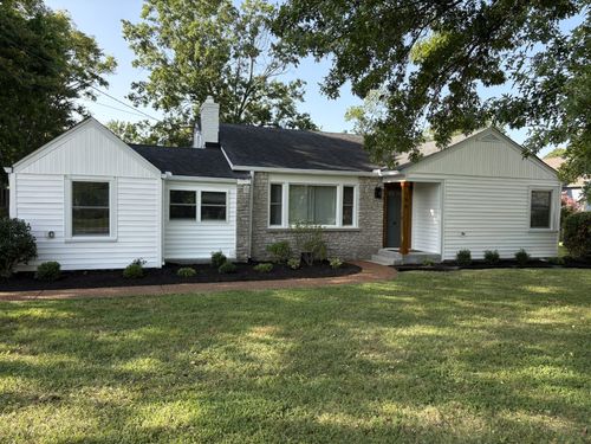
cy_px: 222
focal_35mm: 26
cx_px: 296
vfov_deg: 53.1
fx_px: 444
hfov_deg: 67.3
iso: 64
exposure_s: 1/933
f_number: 1.6
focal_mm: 5.96
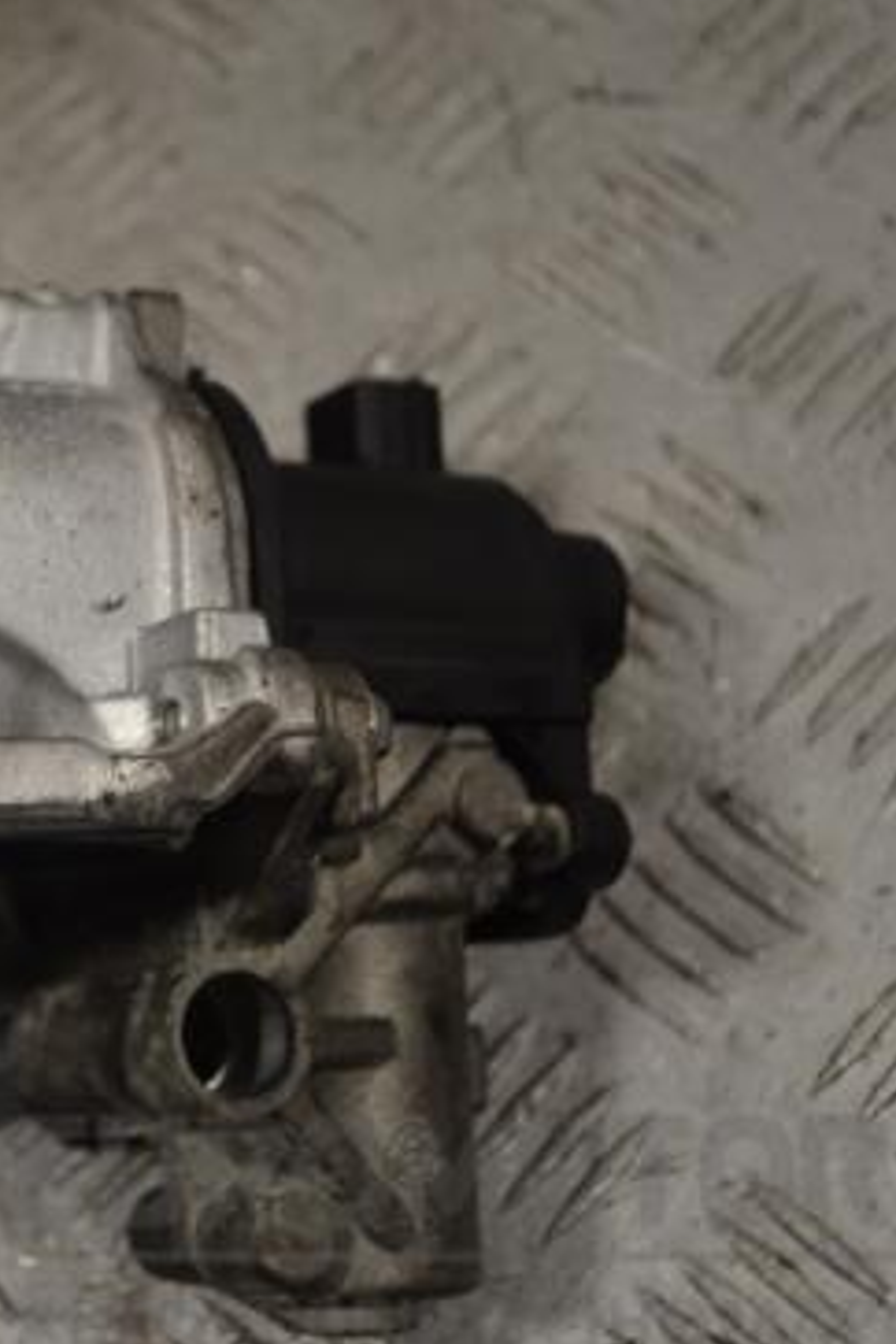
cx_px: -56
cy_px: 678
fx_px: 2681
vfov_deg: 28.1
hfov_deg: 18.4
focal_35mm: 72
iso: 100
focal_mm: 29
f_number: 4.5
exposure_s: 1/80
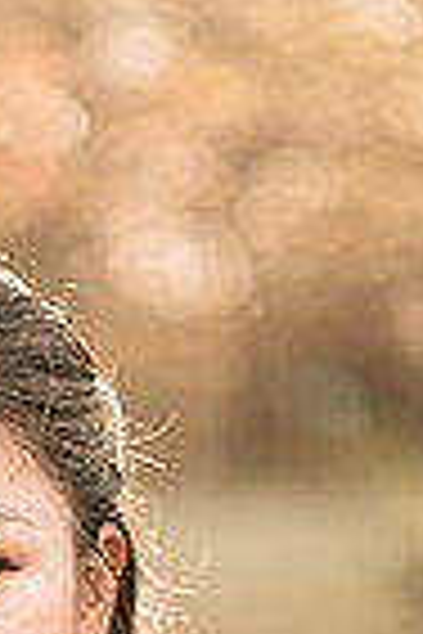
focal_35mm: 272
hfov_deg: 5.0
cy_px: 998
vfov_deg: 7.4
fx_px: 4794
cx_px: -4
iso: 200
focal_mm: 85
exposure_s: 1/1000
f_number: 1.8
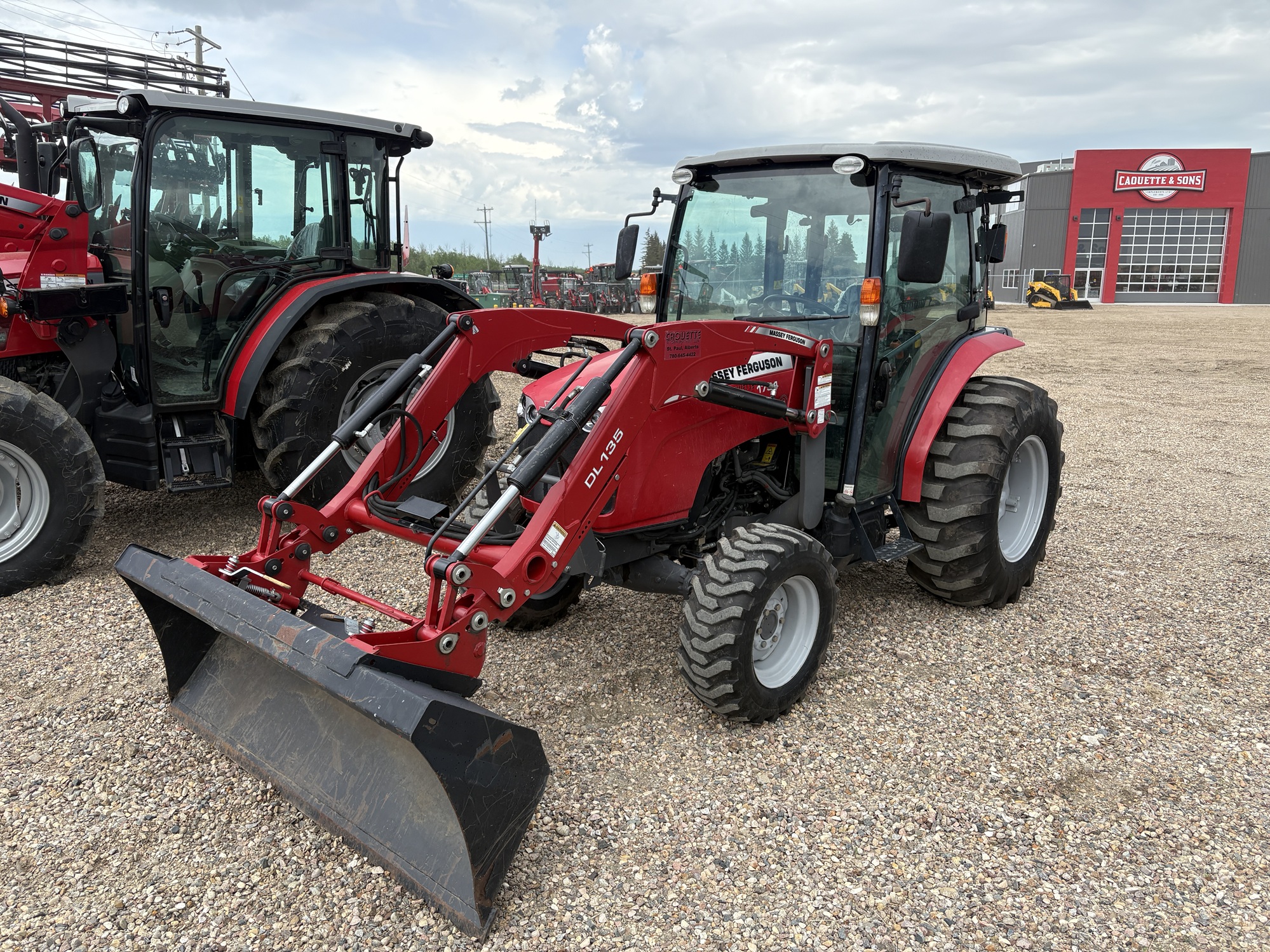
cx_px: 635
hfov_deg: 67.3
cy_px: 476
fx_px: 954
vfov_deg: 53.1
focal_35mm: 26
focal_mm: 5.96
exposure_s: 1/1064
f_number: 1.6
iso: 64
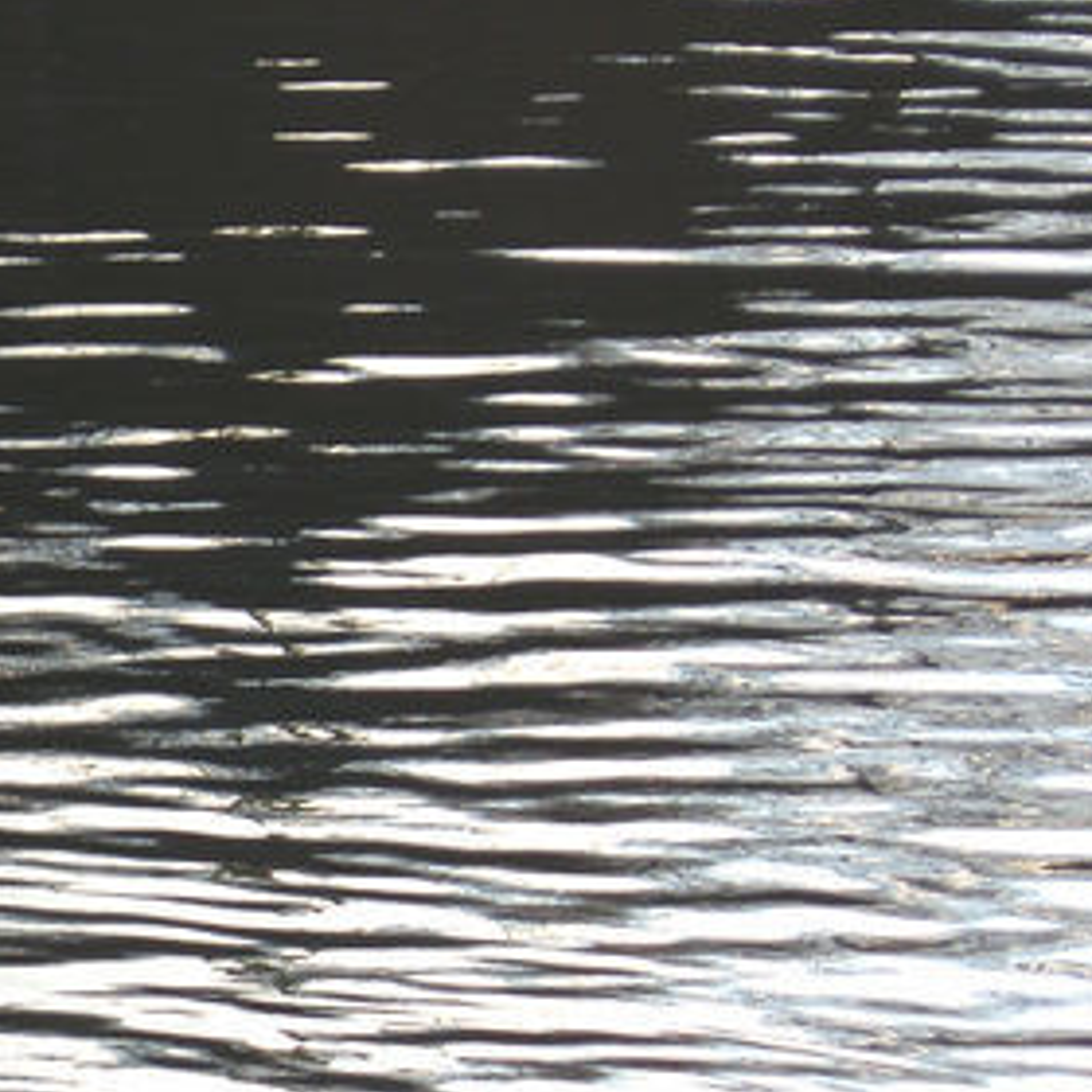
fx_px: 18273
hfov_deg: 3.4
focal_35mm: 512
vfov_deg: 3.4
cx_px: -624
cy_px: 1051
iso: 50
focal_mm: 46.4
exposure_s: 1/500
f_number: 4
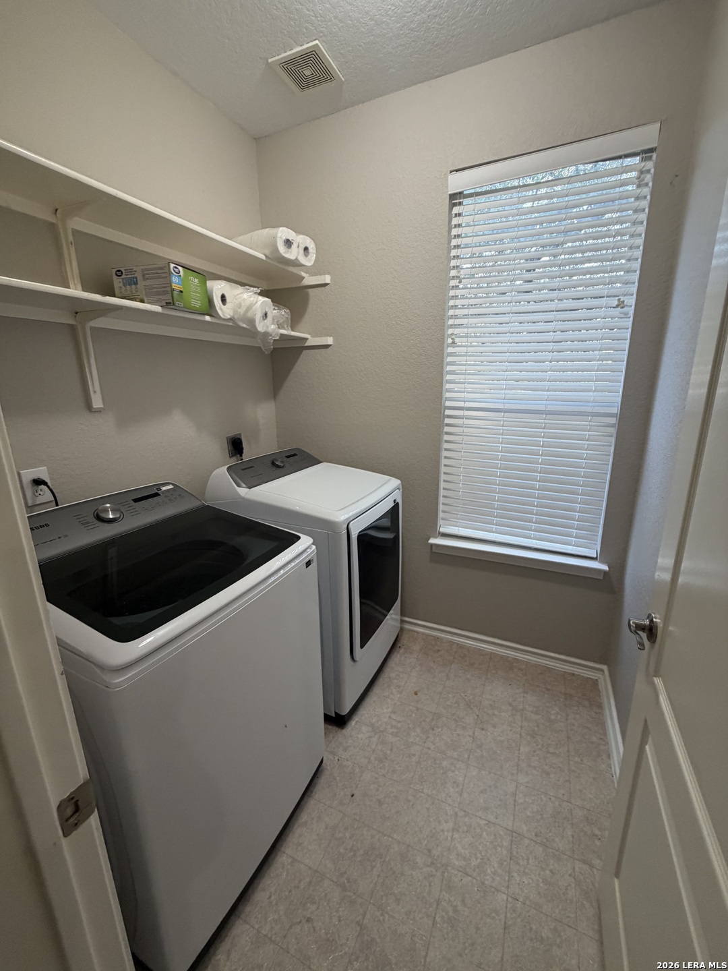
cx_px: 364
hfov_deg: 85.7
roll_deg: +1.1
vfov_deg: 102.1
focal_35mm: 14
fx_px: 393
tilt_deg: -13.9
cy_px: 486
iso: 320
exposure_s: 1/120
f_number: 2.2
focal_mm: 2.22
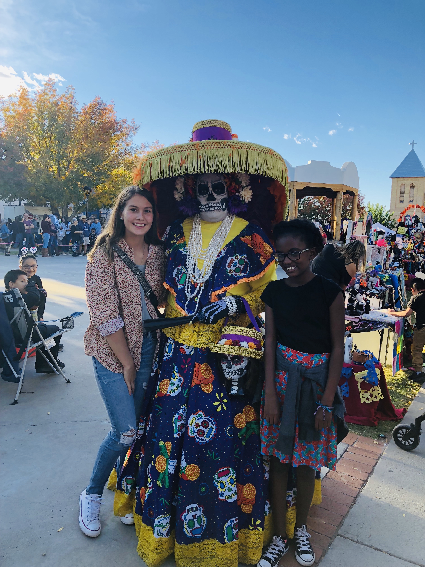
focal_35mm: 28
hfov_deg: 49.7
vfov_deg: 63.4
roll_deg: -1.2
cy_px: 284
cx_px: 212
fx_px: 458
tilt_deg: -5.0
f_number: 1.8
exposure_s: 1/235
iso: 20
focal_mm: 3.99
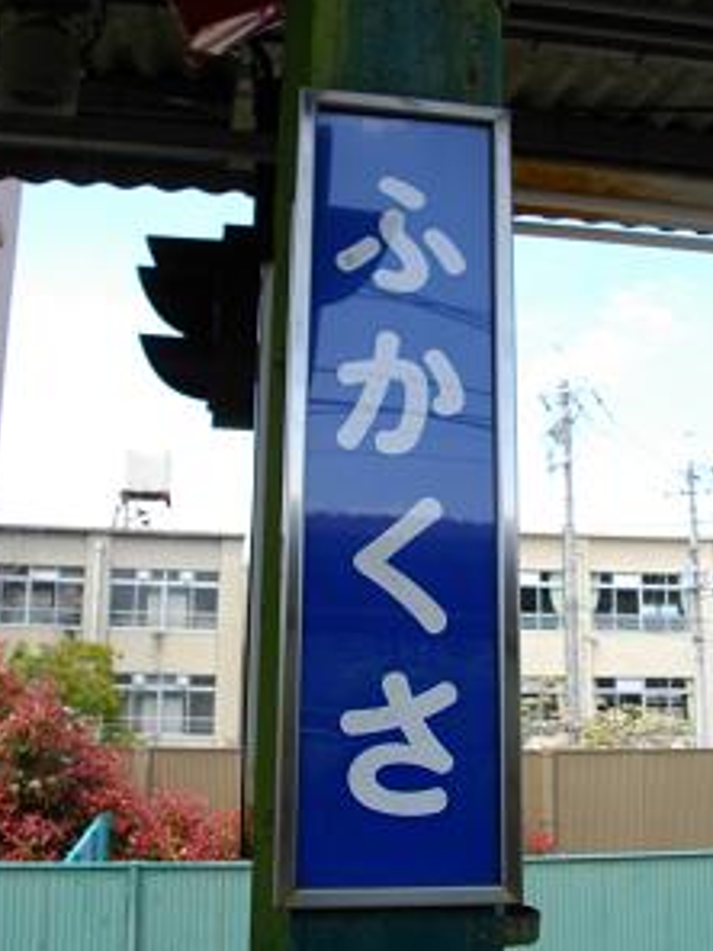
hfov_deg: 34.3
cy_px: 458
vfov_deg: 44.8
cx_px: 421
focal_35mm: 42
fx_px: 1153
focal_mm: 5.7
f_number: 2.9
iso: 100
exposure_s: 1/500
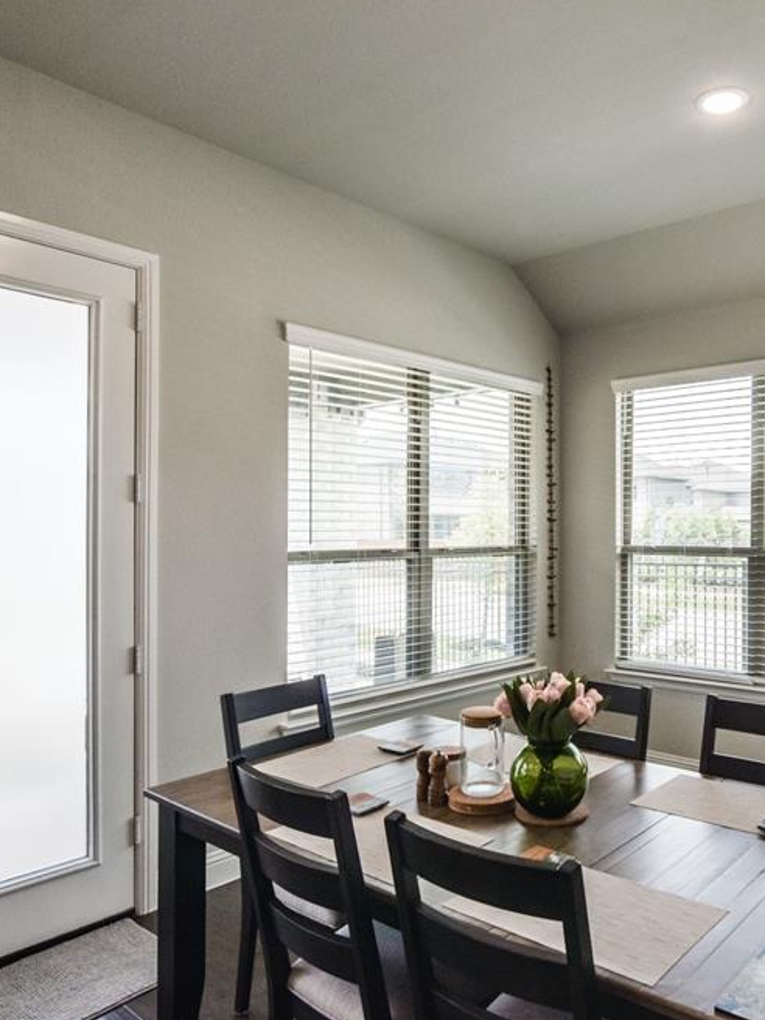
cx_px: 536
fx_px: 729
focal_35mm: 25
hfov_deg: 53.7
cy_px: 515
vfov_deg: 69.9
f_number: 6.3
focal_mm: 11
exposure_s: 1/200
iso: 160
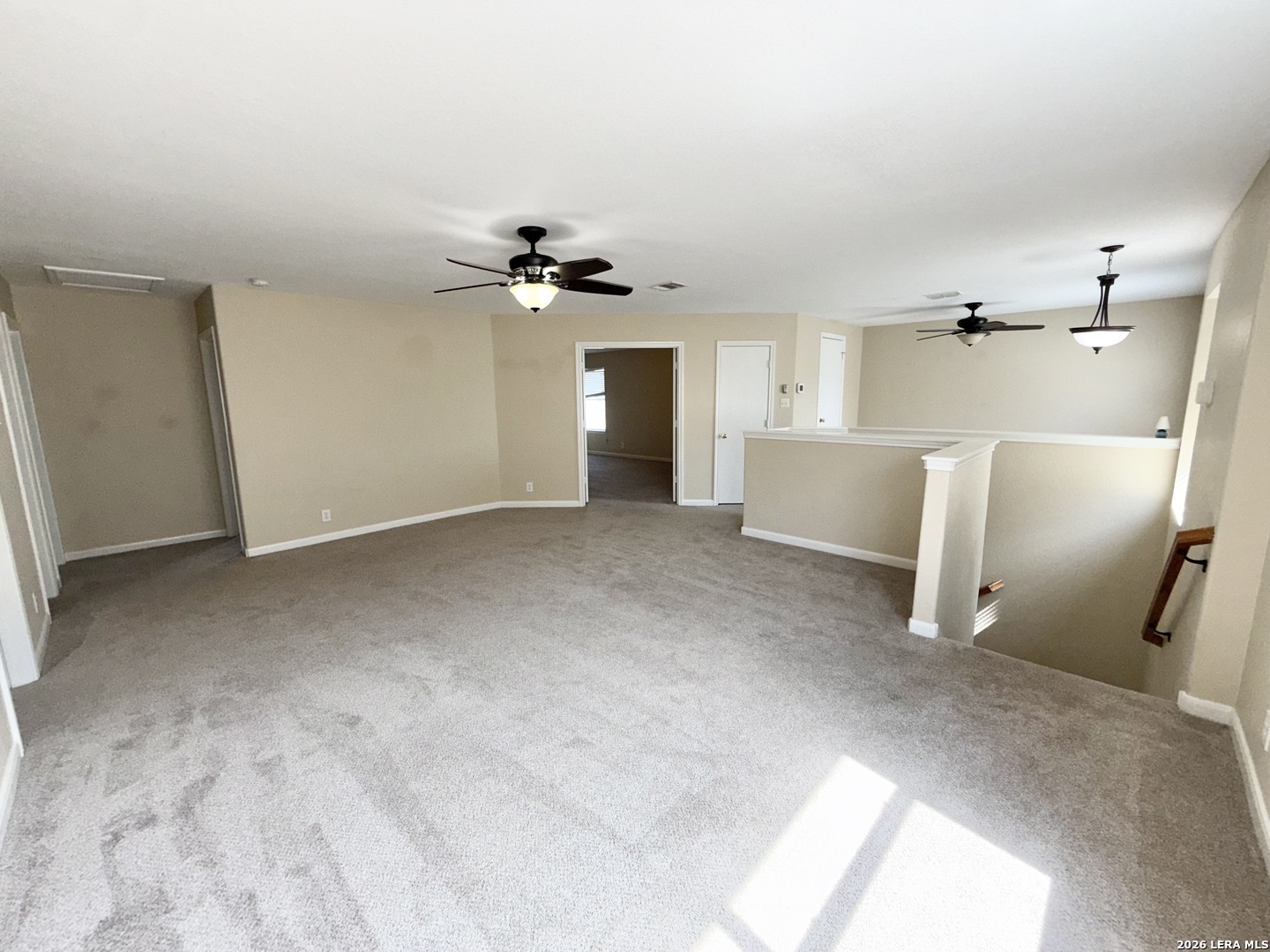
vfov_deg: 85.7
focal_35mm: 14
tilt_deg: -8.1
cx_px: 635
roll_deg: +0.1
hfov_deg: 102.1
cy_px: 476
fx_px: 514
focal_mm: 2.22
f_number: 2.2
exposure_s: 1/122
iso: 64
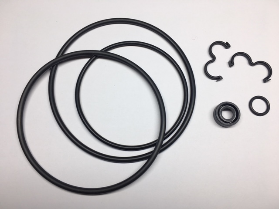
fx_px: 234
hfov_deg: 61.7
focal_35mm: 29
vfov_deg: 48.2
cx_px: 140
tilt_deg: -74.1
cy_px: 104
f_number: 2.2
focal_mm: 4.15
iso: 25
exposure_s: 1/156
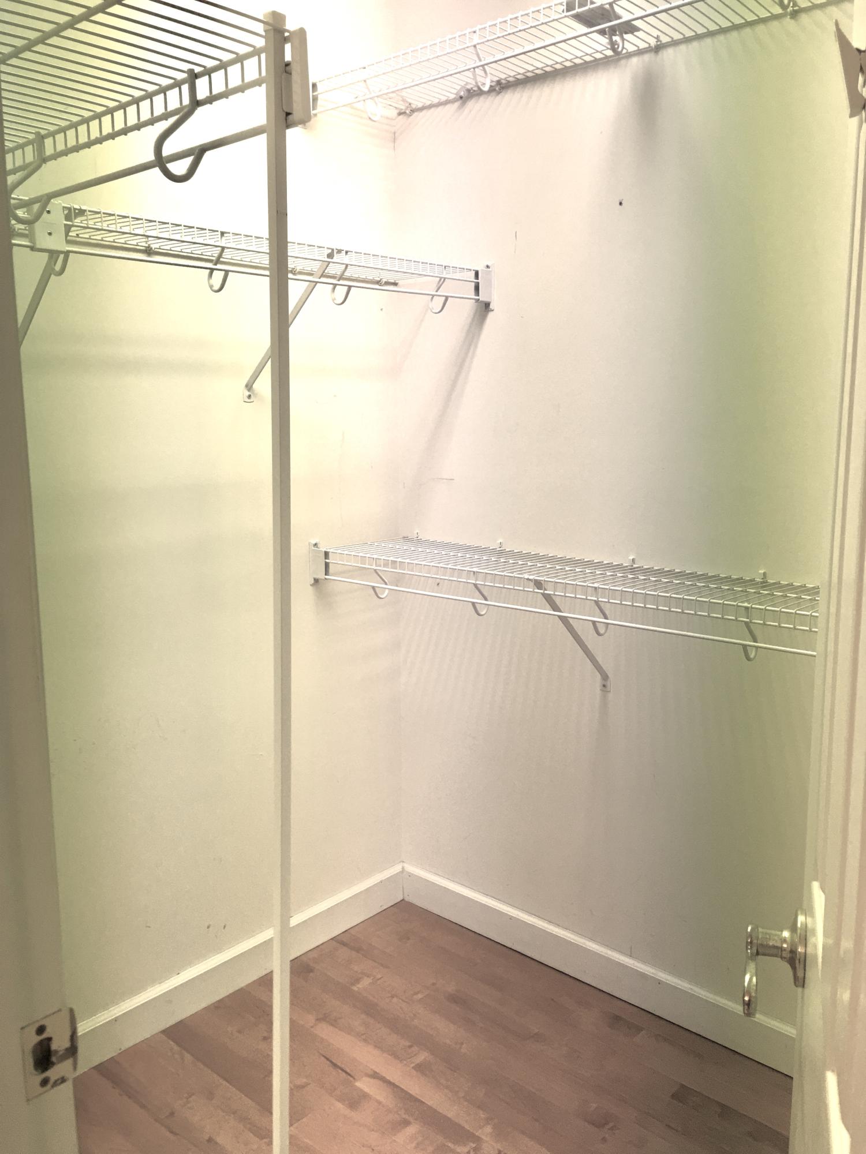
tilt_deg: -7.3
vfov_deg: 61.7
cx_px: 433
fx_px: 967
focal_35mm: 29
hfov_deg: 48.2
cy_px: 577
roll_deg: +0.4
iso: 25
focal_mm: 4.15
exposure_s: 1/30
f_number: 2.2
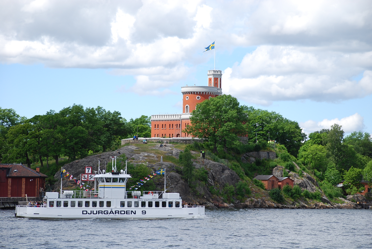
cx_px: 186
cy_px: 124
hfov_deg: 15.2
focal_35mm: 135
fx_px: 1397
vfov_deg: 10.2
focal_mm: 90
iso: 180
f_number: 5.6
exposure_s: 1/500
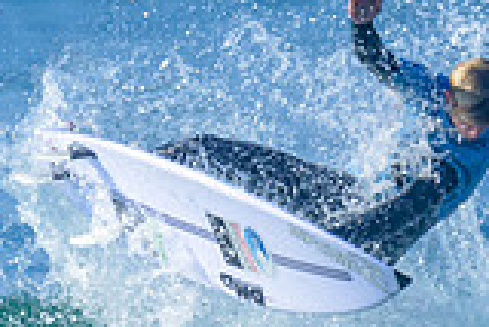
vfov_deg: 0.3
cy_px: 203
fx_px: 54191
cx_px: 112
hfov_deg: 0.5
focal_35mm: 3986
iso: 360
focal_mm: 800
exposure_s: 1/2000
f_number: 6.3
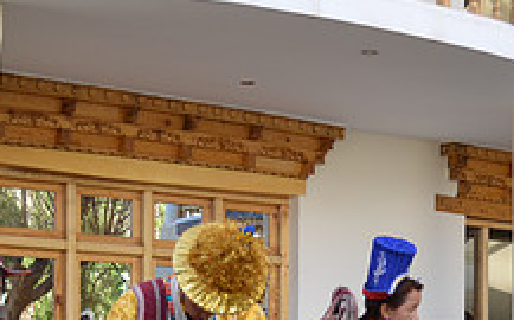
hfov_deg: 20.8
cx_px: 460
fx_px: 1371
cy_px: 398
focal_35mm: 98
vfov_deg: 12.9
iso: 100
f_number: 4.5
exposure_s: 1/80
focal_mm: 24
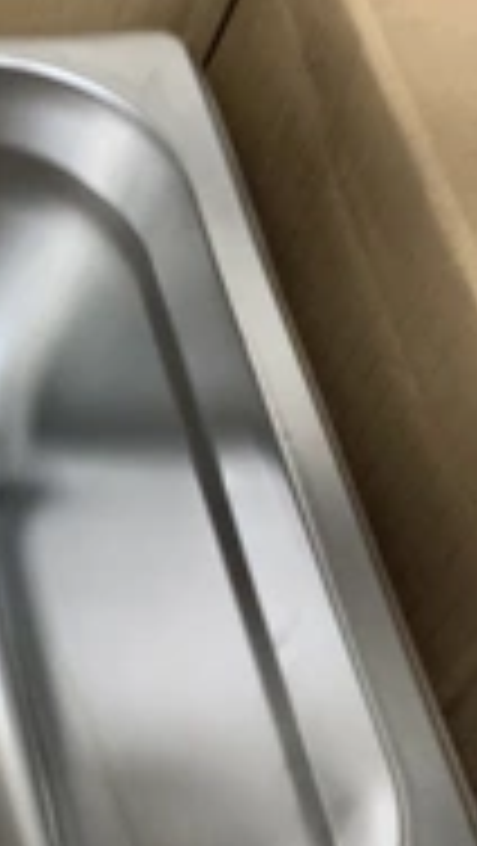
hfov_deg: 14.7
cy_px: 382
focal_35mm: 72
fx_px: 1616
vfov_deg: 29.3
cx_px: -387
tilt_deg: -63.7
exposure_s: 1/120
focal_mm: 3.3
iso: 64
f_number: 2.4
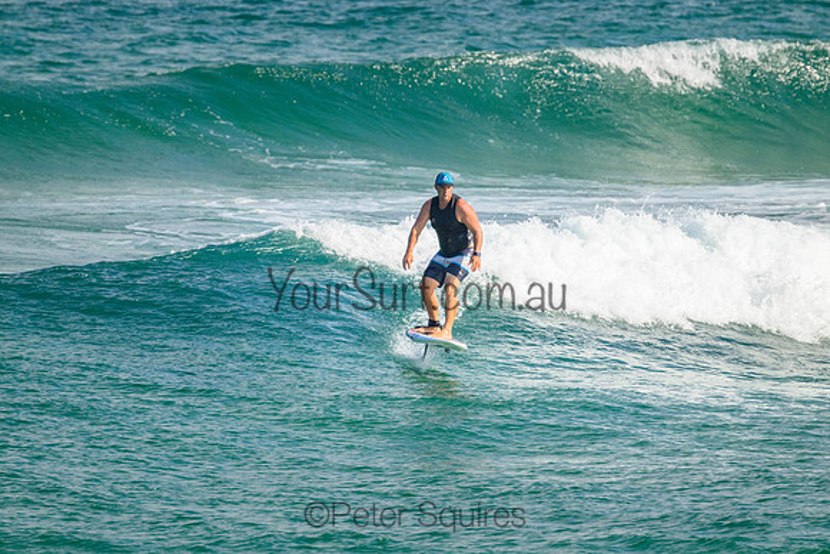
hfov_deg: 2.6
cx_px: 415
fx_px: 18448
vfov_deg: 1.7
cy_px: 277
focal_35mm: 800
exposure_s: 1/2000
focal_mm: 800
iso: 800
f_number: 11
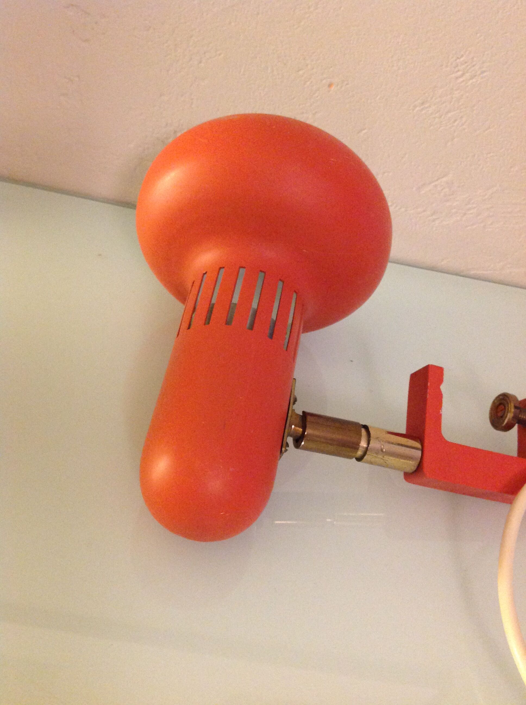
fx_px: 711
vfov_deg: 52.7
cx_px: 263
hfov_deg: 40.6
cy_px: 352
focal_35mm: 35
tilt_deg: -41.0
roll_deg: -12.7
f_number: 2.4
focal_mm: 4.28
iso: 400
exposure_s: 1/17
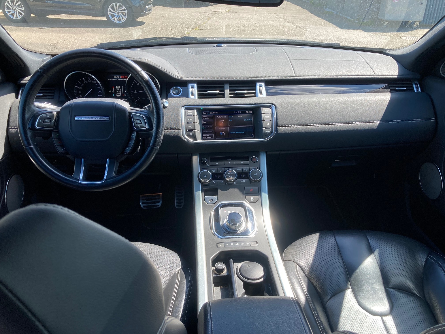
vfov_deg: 49.7
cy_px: 167
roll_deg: +0.1
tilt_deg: -28.3
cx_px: 222
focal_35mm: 28
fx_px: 360
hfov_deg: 63.4
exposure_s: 1/257
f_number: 1.8
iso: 20
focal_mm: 3.99
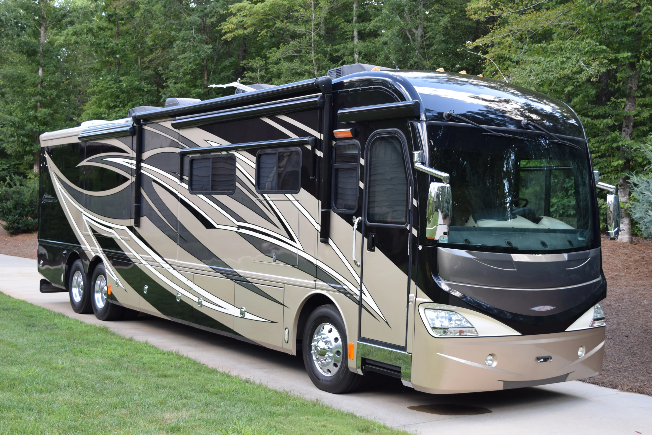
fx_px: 869
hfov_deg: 41.1
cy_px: 218
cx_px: 326
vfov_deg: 28.1
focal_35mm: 48
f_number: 5.6
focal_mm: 32
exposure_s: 1/125
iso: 400
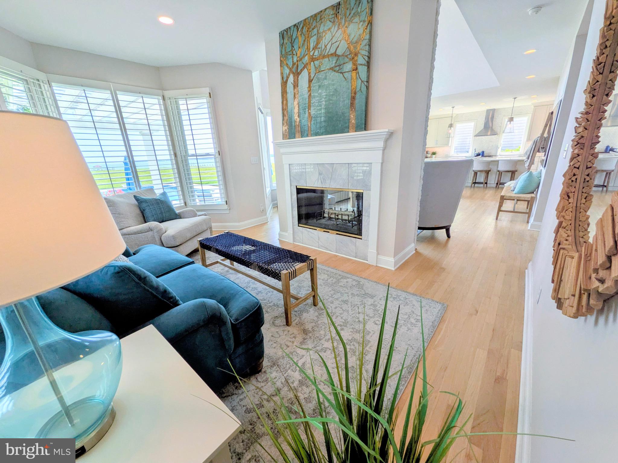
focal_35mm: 14
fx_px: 250
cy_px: 232
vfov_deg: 85.7
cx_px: 309
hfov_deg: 102.1
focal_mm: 1.85
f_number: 2.2
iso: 50
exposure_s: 1/746
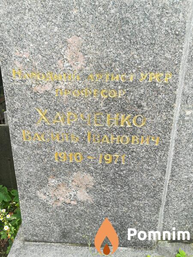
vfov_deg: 67.3
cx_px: 96
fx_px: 193
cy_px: 128
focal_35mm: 26
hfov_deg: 53.1
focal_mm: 3.83
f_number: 2.2
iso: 80
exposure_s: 1/120
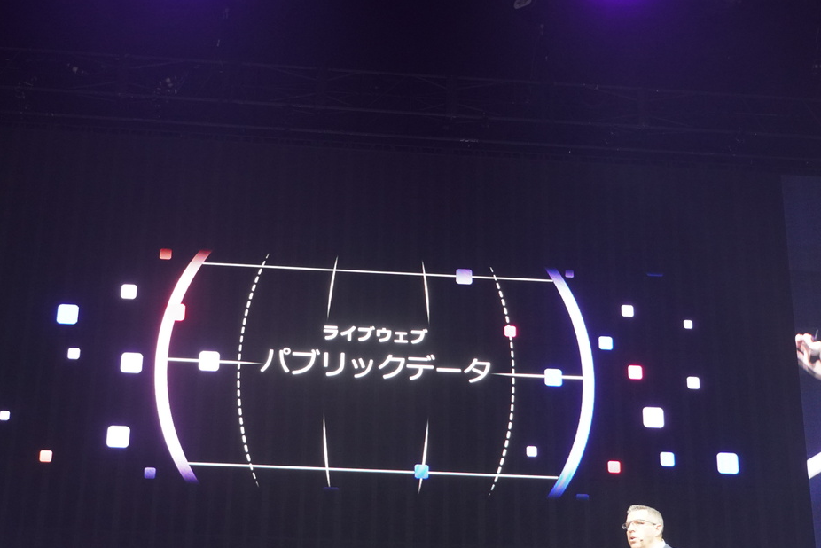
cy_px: 288
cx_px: 374
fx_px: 1325
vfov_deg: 23.4
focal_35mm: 58
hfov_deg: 34.4
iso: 1600
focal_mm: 29.9
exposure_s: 1/50
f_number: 4
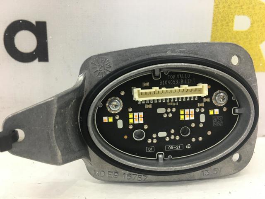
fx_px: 222
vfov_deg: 48.2
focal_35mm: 29
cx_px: 132
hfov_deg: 61.7
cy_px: 100
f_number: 2.2
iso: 50
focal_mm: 4.15
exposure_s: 1/33
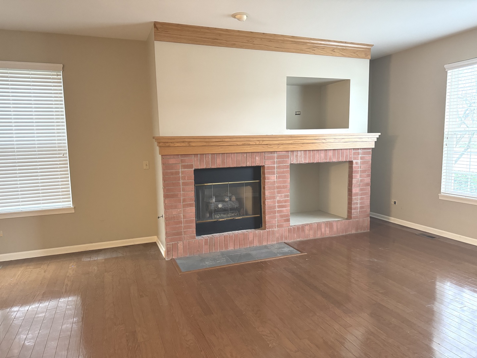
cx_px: 238
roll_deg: +0.9
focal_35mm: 24
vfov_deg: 56.8
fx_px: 331
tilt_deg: -6.8
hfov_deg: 71.6
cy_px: 179
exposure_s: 1/40
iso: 800
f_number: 1.78
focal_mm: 6.76
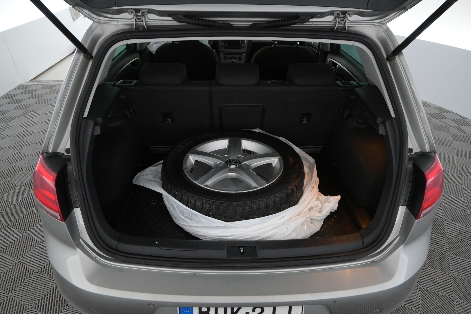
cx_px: 236
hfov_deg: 73.7
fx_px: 314
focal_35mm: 24
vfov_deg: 53.1
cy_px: 157
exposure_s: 1/100
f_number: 5
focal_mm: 16
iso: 2500
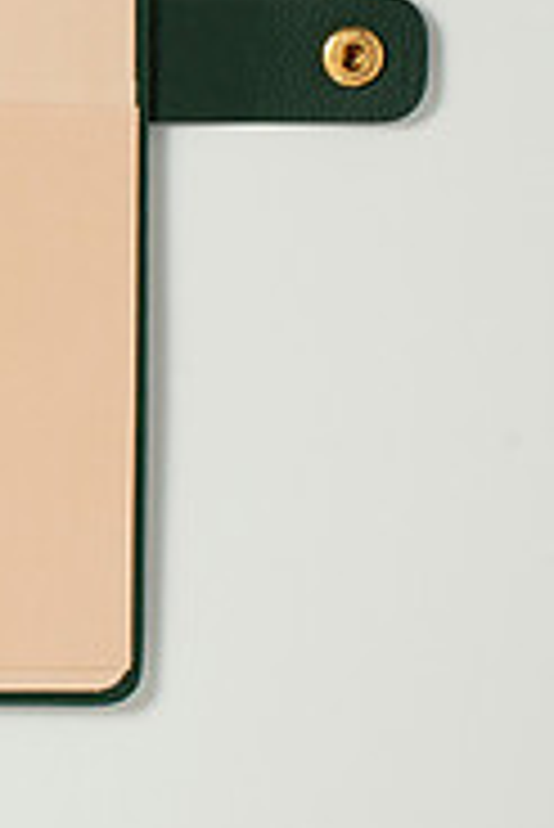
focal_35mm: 186
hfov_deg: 6.9
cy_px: 70
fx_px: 4285
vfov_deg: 11.0
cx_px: -832
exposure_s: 1/200
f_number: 10
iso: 200
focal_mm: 50
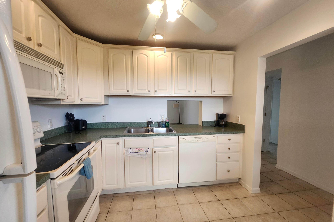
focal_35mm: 14
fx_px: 130
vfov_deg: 81.2
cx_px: 165
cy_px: 111
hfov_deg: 104.2
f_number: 2.2
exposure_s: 1/60
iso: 80
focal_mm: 1.74
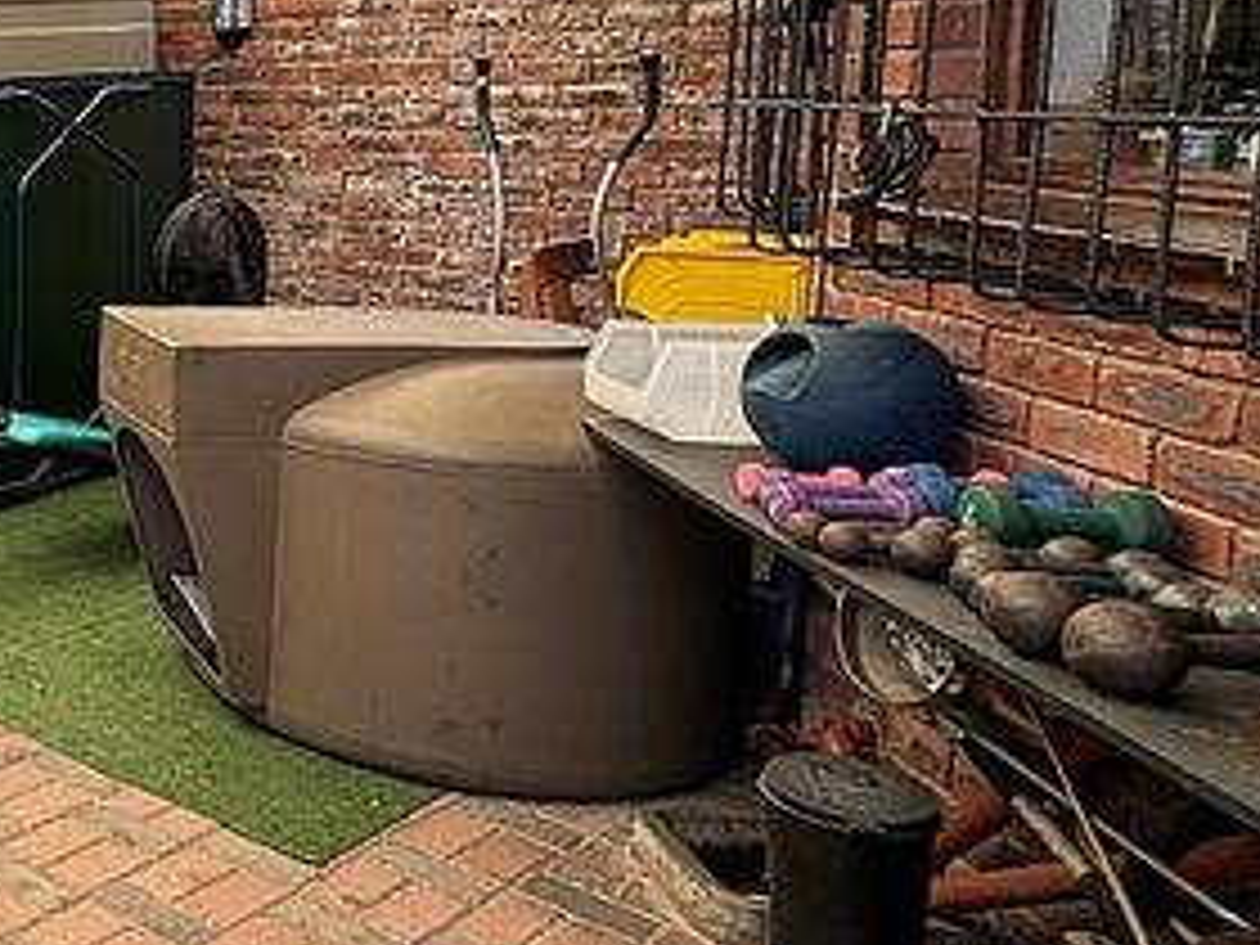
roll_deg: +0.8
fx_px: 1456
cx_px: -432
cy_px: 238
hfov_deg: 32.8
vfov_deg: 35.2
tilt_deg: -4.7
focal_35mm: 40
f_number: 2.2
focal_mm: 2.22
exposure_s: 1/159
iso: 40
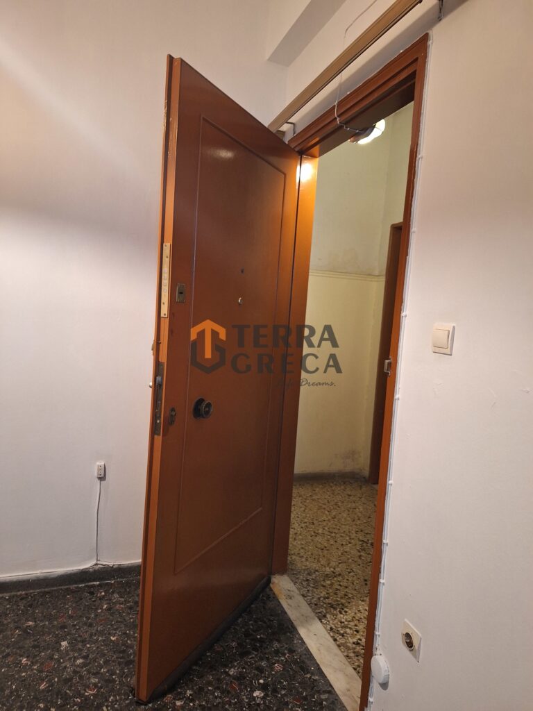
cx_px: 266
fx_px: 472
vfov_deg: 73.9
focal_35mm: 23
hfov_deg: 58.9
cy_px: 356
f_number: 1.8
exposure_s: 1/33
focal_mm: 5.54
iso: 320
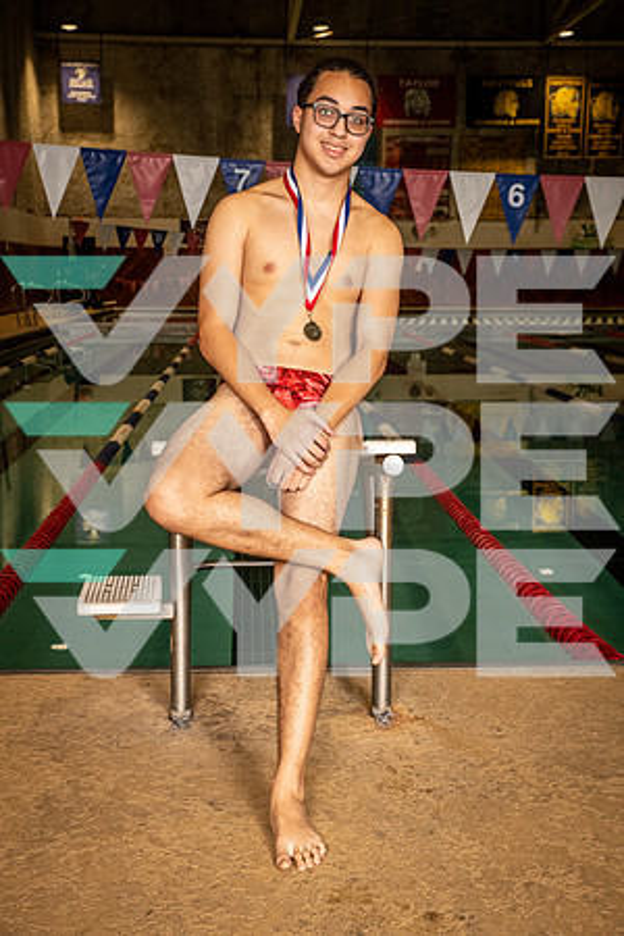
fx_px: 1248
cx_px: 312
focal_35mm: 48
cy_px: 468
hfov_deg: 28.1
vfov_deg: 41.1
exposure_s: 1/400
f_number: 6.3
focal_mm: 48
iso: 1000
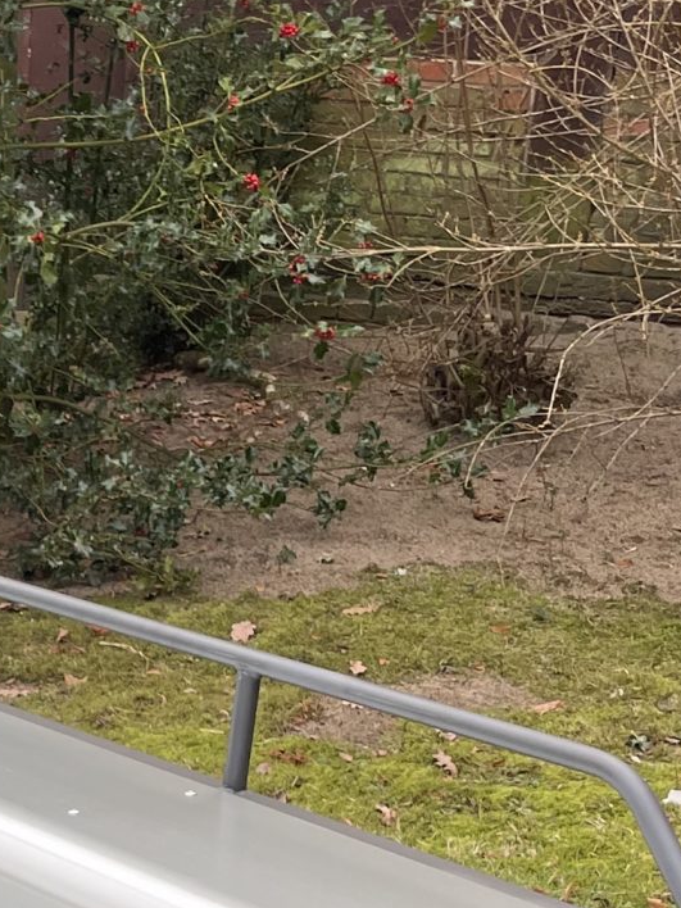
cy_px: 981
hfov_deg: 14.6
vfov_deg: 20.0
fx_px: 2466
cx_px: -367
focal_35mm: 94
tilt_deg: -25.7
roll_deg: +0.0
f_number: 1.6
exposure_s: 1/317
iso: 32
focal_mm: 4.2
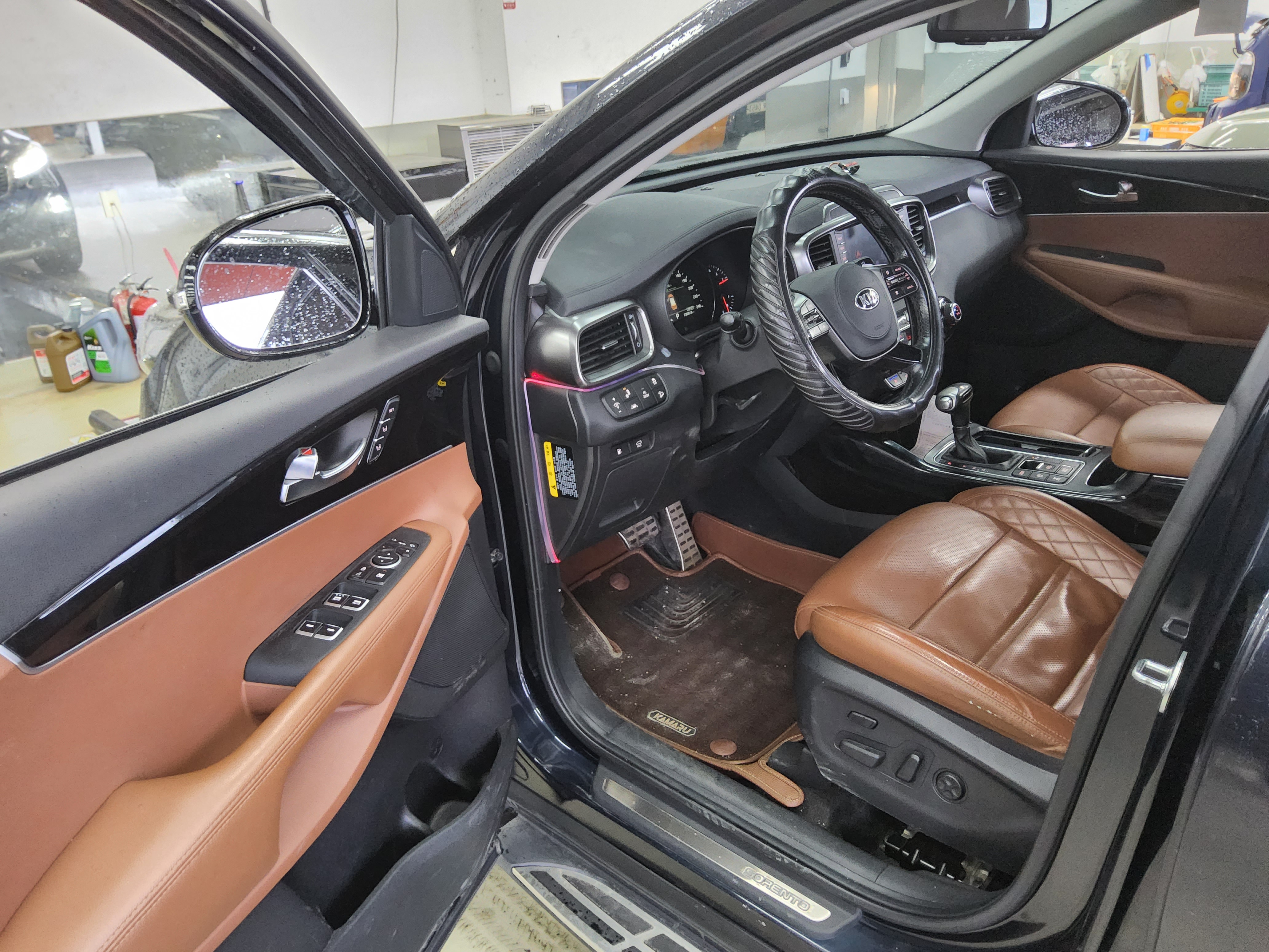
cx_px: 634
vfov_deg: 54.9
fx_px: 916
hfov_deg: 69.4
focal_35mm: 25
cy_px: 476
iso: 640
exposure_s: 1/120
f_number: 2
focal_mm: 3.08
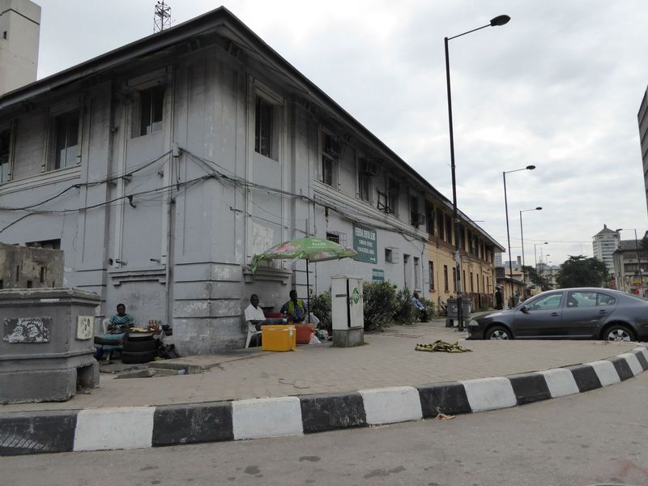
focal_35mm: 25
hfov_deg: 69.4
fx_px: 468
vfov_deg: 54.9
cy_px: 243
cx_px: 324
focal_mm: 4.3
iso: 160
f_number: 4
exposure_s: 1/800
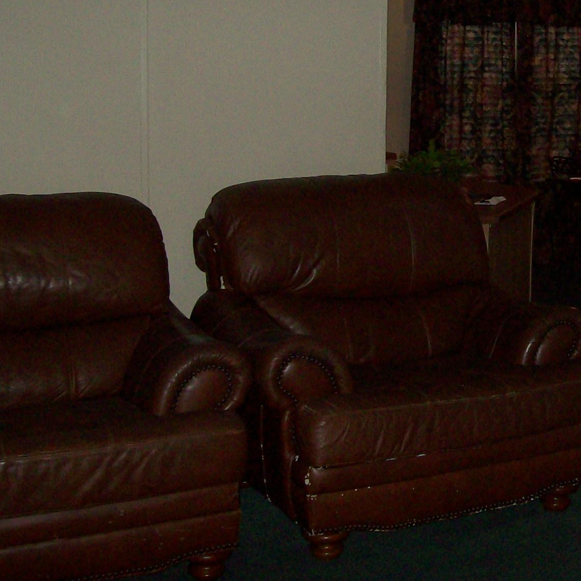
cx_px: 448
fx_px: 1215
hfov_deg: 26.5
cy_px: 181
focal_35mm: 64
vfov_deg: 26.7
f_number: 2.7
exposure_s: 1/64
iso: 140
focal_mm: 6
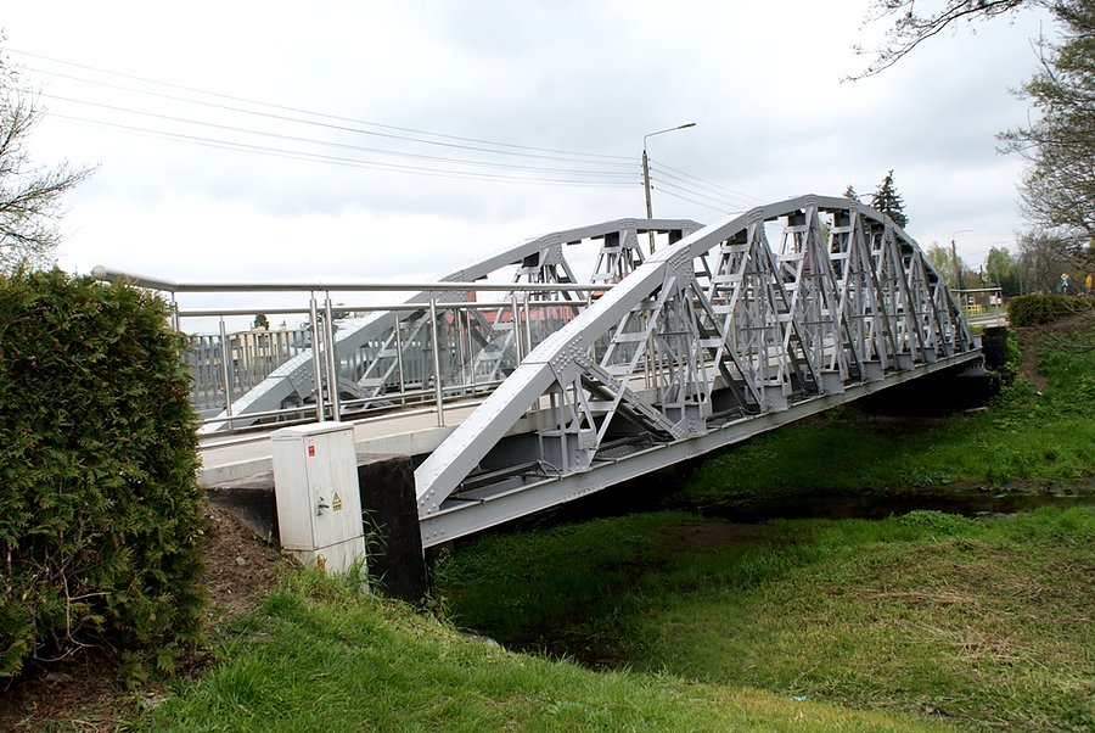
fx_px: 1005
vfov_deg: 40.1
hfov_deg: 57.2
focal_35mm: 33
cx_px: 548
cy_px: 366
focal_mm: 22
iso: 100
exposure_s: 1/80
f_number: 9
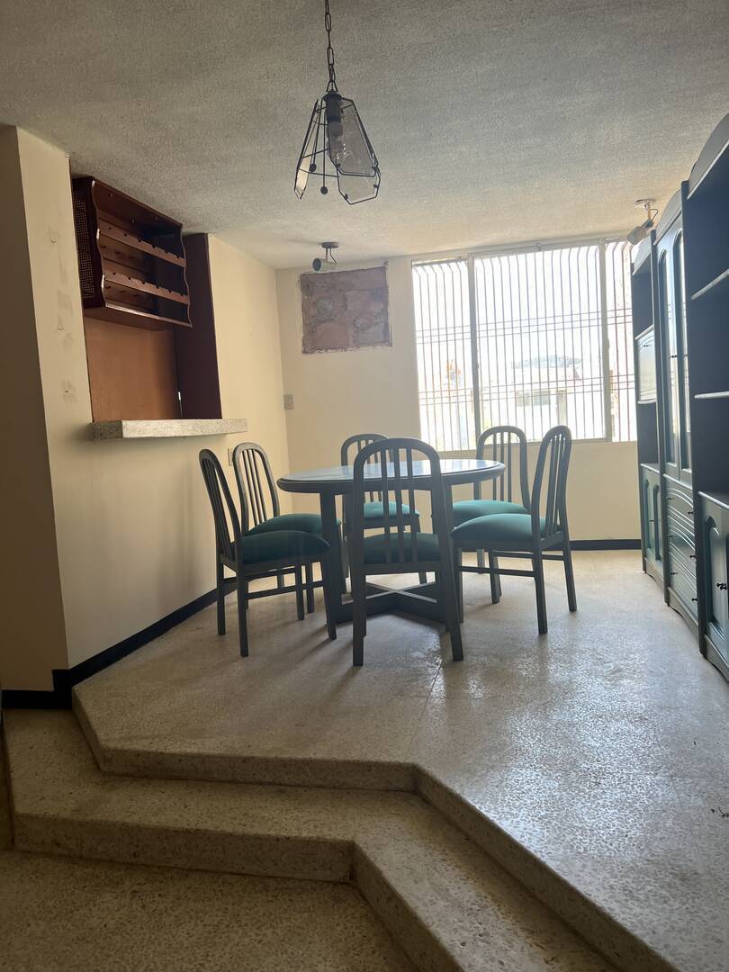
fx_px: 730
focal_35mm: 26
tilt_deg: -1.8
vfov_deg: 67.3
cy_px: 486
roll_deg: +4.9
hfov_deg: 53.1
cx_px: 364
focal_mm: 5.7
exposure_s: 1/121
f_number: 1.5
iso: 50
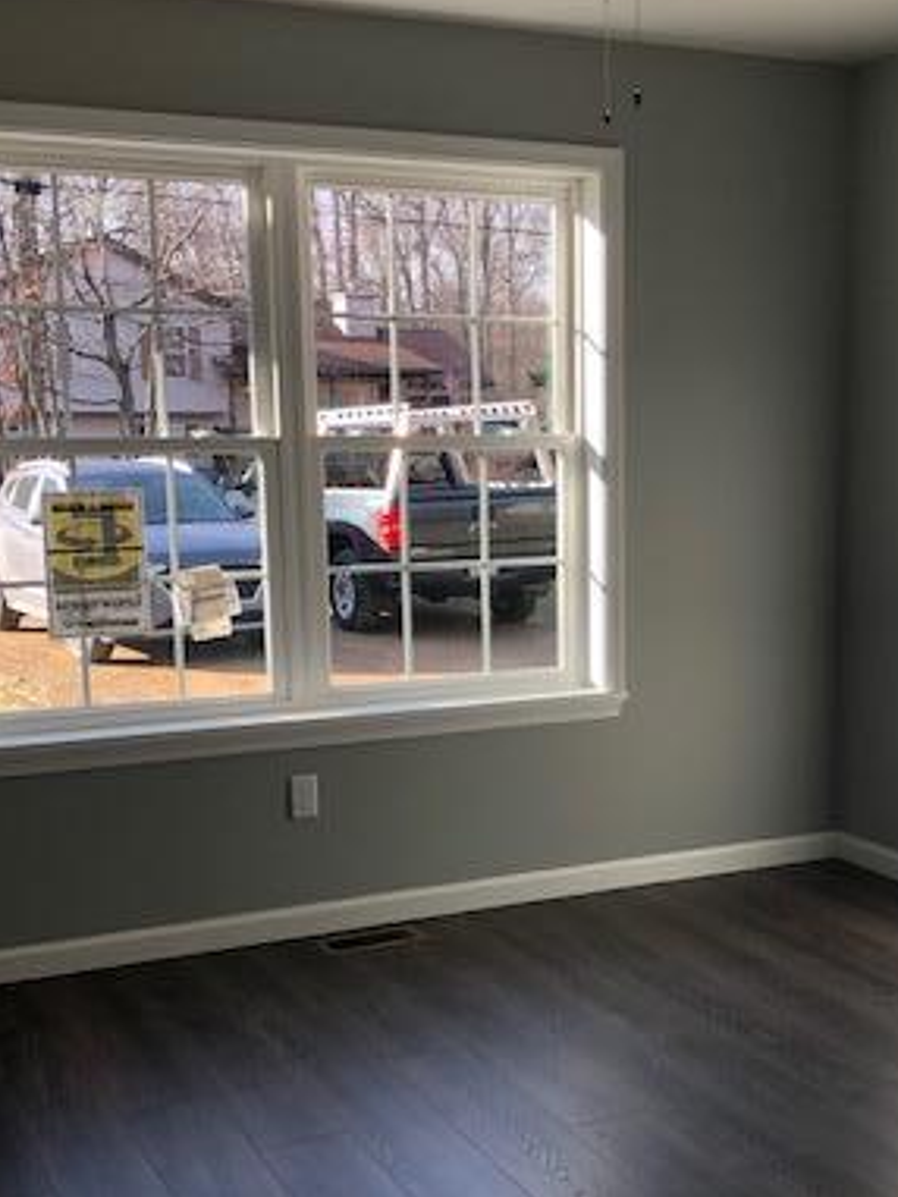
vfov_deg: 40.2
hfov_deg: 30.8
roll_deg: +0.6
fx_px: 1625
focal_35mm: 47
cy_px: 732
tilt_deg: -10.2
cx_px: 543
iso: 32
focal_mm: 3.99
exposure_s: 1/120
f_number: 1.8
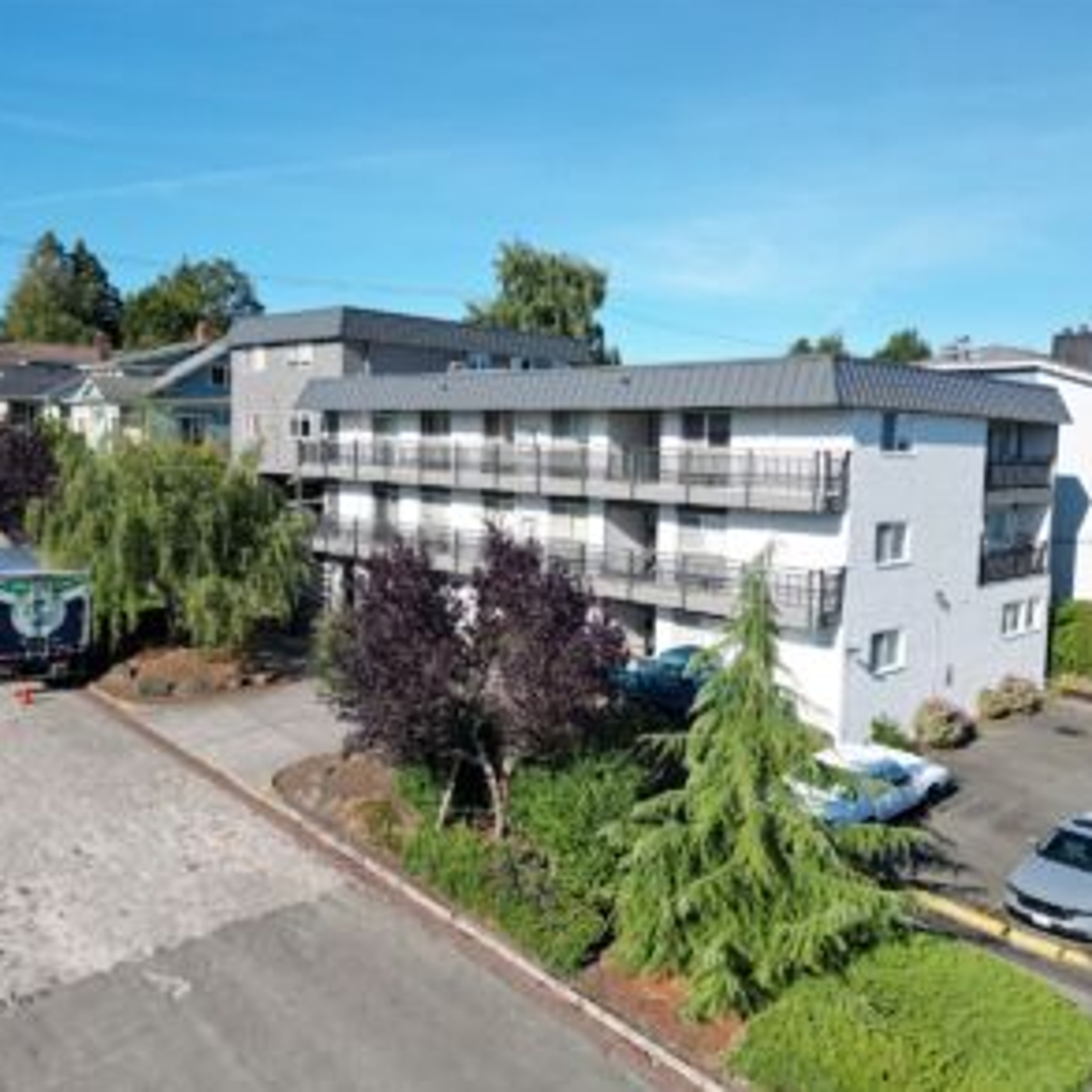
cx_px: 600
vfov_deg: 55.6
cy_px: 537
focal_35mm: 29
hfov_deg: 55.5
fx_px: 1035
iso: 140
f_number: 1.7
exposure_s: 1/3200
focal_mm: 6.72
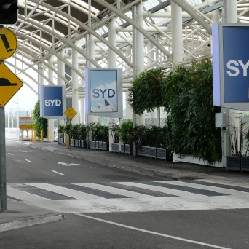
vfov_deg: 15.2
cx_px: 144
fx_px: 928
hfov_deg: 15.3
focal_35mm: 114
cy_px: 63
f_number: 7.1
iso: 400
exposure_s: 1/140
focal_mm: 34
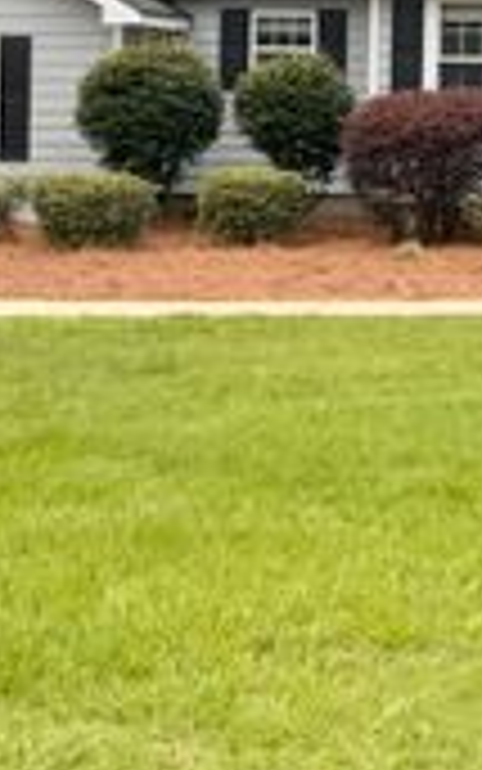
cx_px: 743
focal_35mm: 90
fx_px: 1890
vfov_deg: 22.3
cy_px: 29
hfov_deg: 13.6
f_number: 1.8
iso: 16
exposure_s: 1/1451
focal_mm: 3
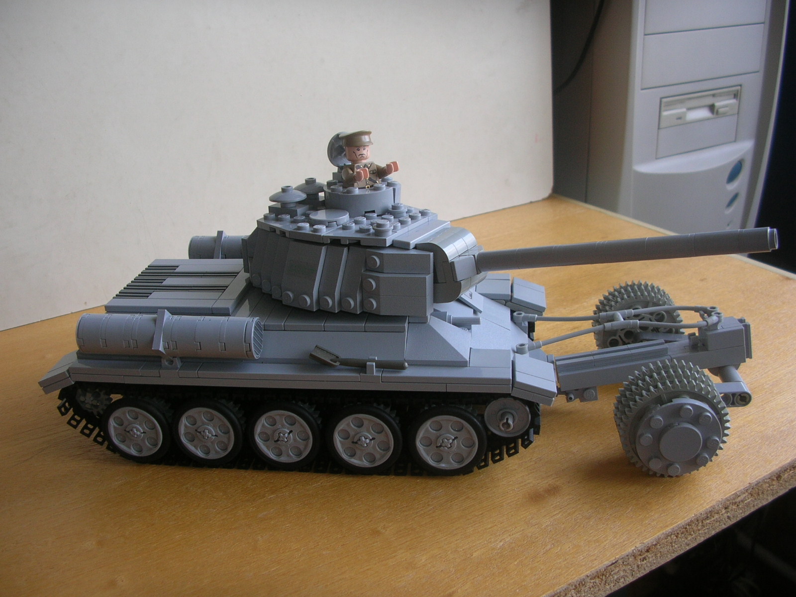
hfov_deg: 52.6
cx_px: 398
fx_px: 805
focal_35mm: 35
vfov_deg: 40.7
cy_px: 298
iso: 50
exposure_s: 1/30
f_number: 2.8
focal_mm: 5.8
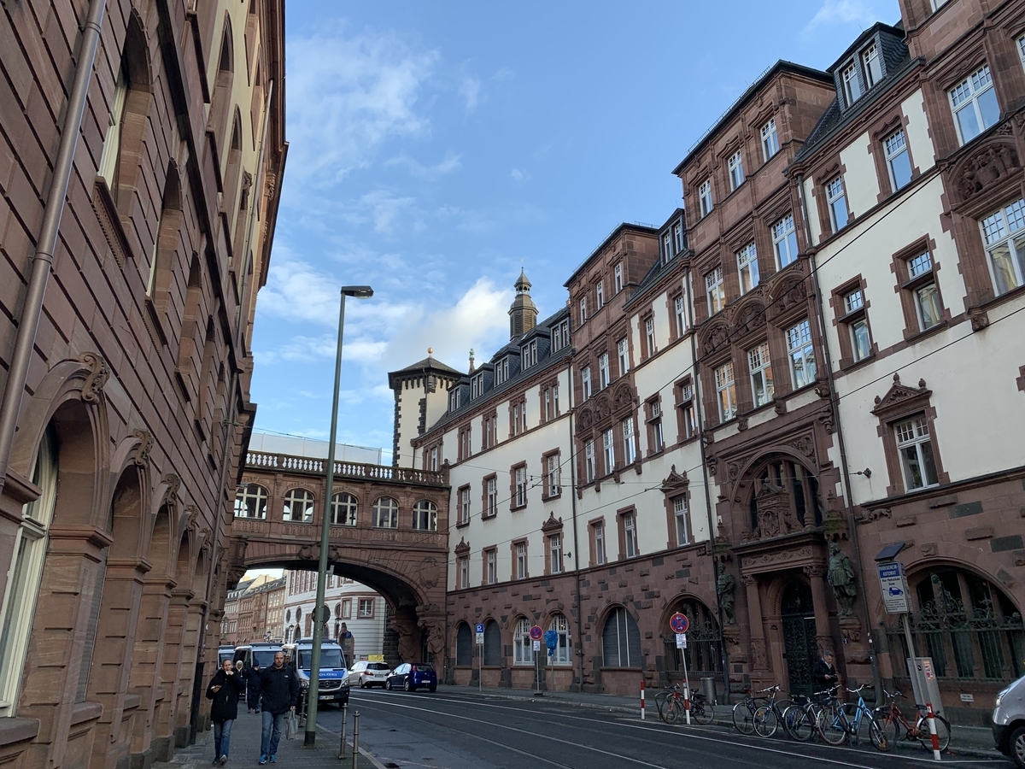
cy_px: 384
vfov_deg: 53.1
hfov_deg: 67.3
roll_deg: +0.9
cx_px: 512
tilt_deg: +20.8
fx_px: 770
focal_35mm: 26
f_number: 1.8
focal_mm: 4.25
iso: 25
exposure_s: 1/376
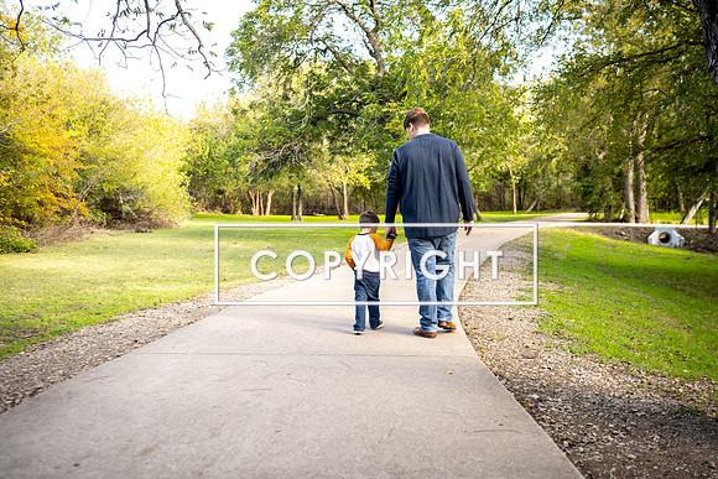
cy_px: 240
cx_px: 359
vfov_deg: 37.9
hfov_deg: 54.4
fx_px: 698
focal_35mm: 35
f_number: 2.8
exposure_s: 1/200
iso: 160
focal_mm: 35
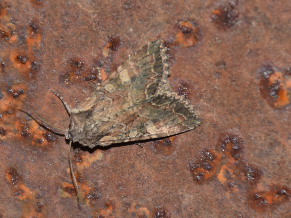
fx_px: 1925
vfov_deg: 6.5
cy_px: 110
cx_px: 132
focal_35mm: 229
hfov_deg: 8.6
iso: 320
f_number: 7.1
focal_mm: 140
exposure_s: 1/60
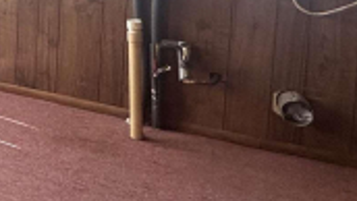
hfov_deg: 25.0
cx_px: -207
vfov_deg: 18.7
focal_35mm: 59
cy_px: -70
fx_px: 559
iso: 40
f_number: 2.2
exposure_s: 1/129
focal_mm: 2.22
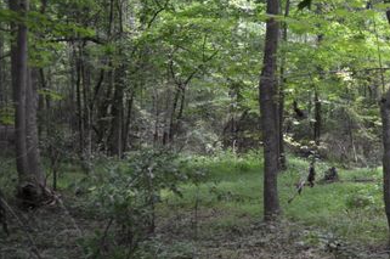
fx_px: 454
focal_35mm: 42
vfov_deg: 31.8
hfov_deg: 45.2
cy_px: 136
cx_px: 282
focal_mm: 18
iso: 450
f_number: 4
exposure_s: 1/60
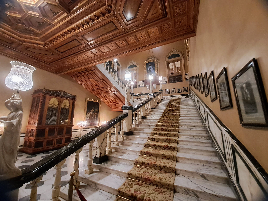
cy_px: 100
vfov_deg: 89.9
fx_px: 101
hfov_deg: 106.2
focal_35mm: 13
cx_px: 134
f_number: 2.2
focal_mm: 1.42
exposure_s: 1/20
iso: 500
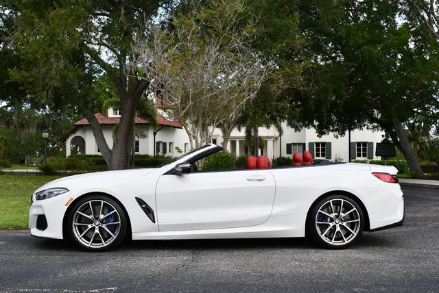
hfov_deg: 44.5
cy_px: 146
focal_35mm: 44
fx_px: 537
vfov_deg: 30.6
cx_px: 220
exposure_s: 1/250
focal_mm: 22
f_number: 8
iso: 200
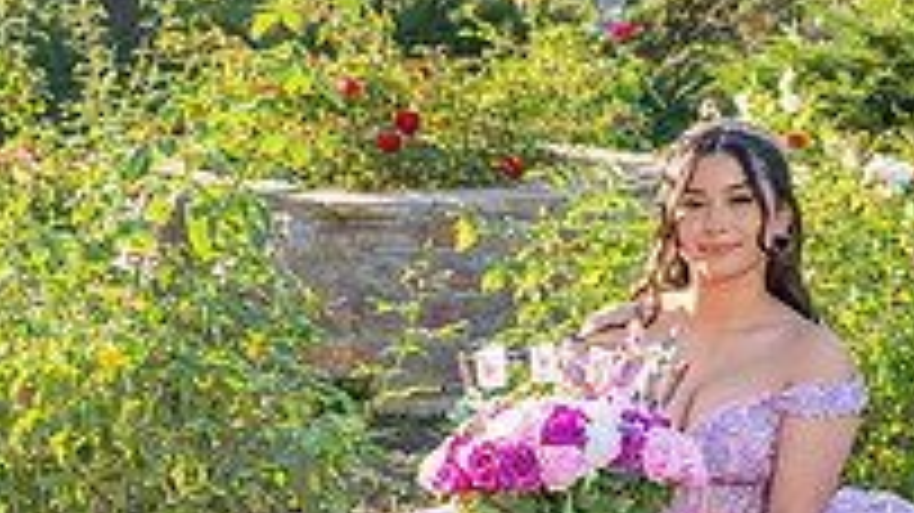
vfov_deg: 11.5
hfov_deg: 20.9
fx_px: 2471
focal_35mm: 102
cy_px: 668
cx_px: 531
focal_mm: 34
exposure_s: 1/200
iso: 200
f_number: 5.6
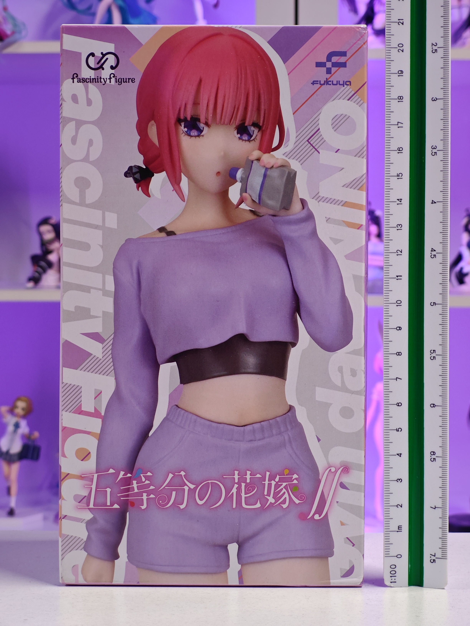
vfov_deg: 24.4
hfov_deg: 18.4
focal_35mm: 80
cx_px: 235
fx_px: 1448
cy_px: 313
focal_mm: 7.48
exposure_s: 1/17.6
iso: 400
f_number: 2.4
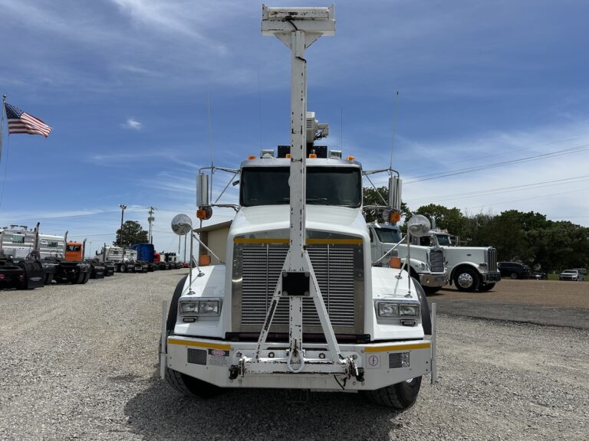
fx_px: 408
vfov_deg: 56.8
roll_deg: +0.2
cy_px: 220
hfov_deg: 71.6
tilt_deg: +7.9
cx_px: 294
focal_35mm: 24
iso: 80
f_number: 1.78
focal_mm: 6.86
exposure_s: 1/8197
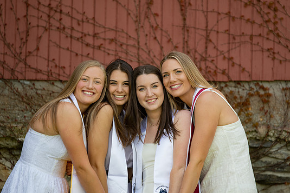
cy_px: 104
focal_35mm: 325
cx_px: 145
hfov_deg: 6.3
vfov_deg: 4.2
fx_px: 2619
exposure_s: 1/250
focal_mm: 200
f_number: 2.8
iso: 100
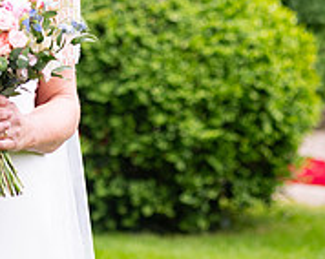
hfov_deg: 6.0
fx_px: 3084
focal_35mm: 321
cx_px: -181
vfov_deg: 4.8
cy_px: -30
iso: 250
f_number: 3.5
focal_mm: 105
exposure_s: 1/200
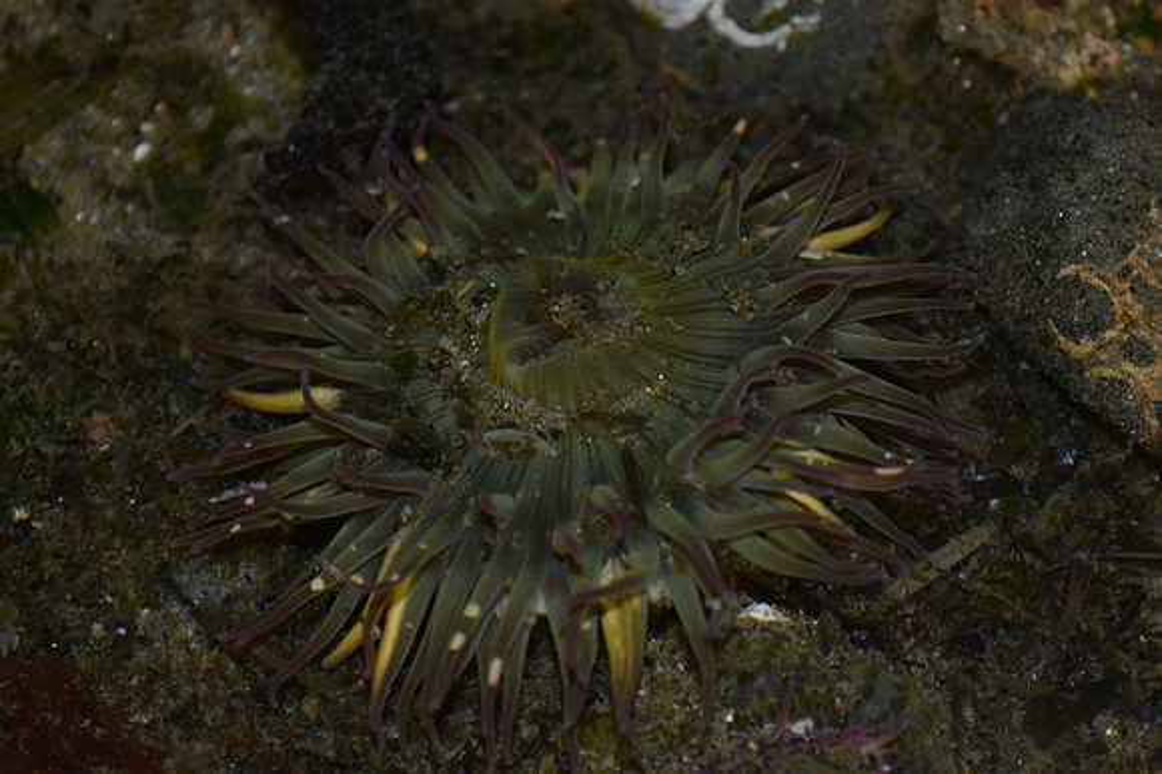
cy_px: 387
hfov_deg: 29.3
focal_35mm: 69
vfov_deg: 19.7
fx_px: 2226
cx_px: 581
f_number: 5.3
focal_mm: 46
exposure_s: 1/60
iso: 1800
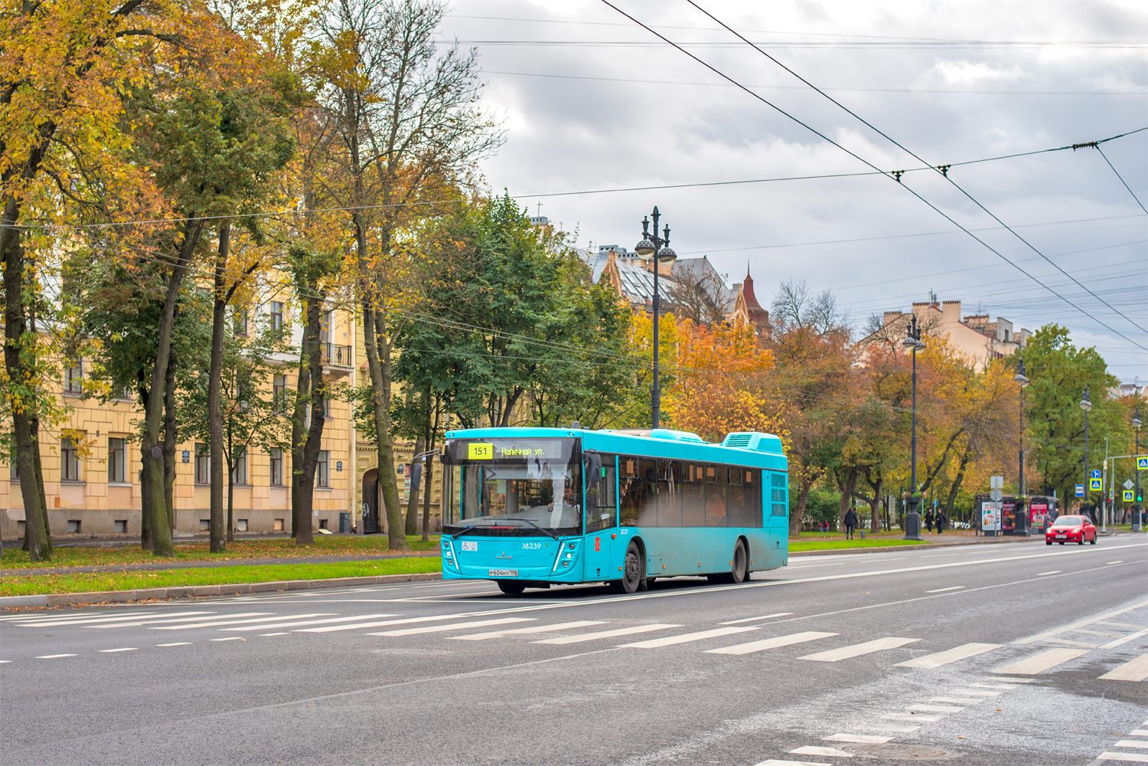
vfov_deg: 27.0
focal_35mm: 50
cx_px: 574
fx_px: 1594
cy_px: 383
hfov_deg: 39.6
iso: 160
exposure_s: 1/320
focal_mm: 50
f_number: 5.6
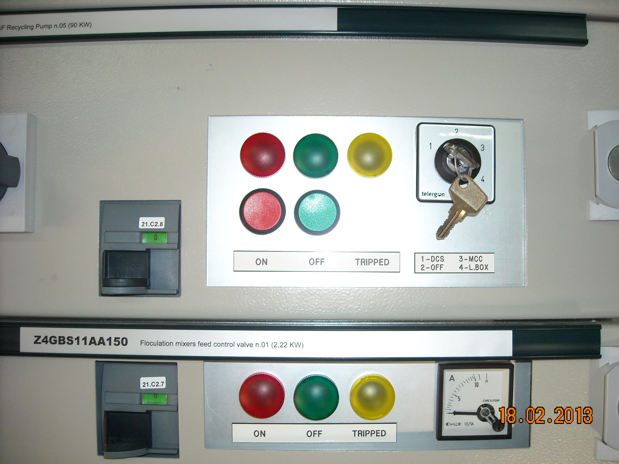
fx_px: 626
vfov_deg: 40.7
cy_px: 232
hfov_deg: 52.6
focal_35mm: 35
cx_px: 310
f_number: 2.8
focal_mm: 5.7
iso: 200
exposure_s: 1/36
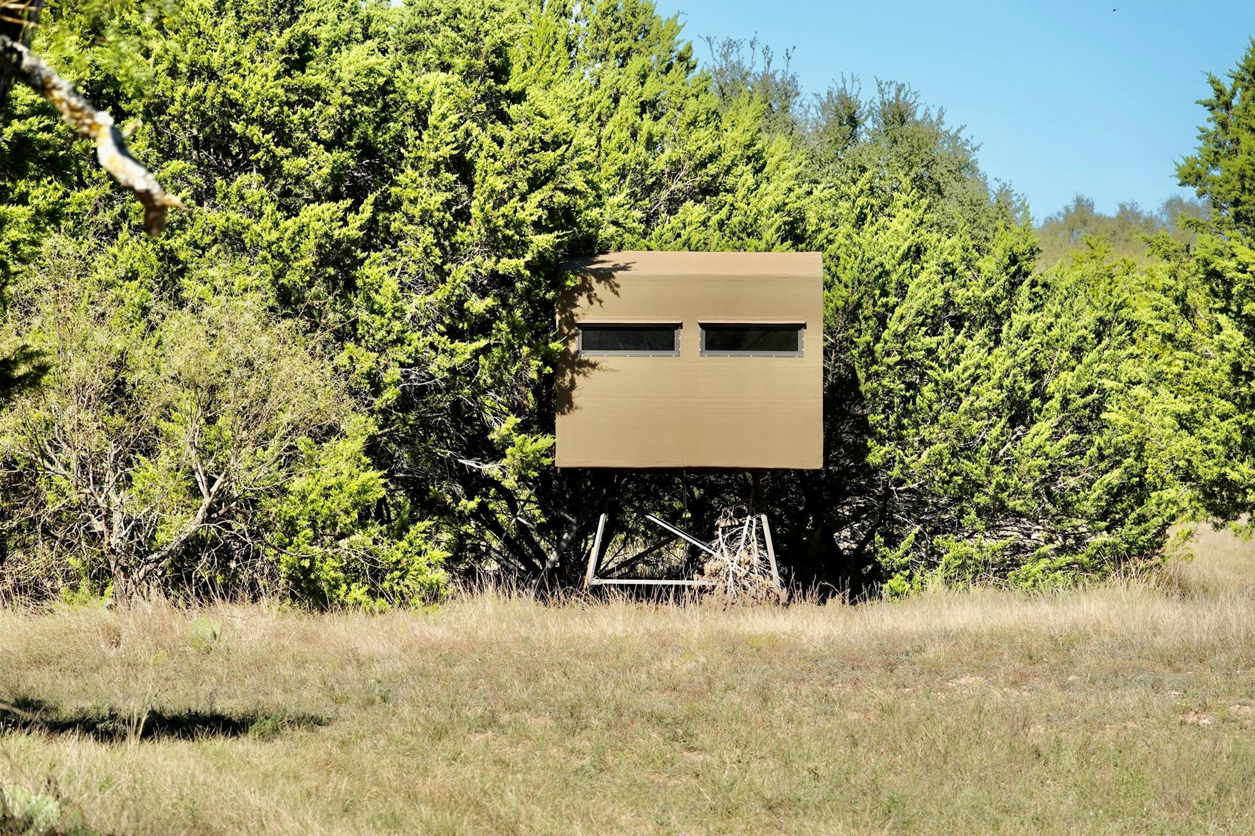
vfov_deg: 6.8
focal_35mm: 201
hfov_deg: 10.2
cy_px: 418
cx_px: 630
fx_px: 7005
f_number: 4
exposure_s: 1/640
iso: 100
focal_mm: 73.24
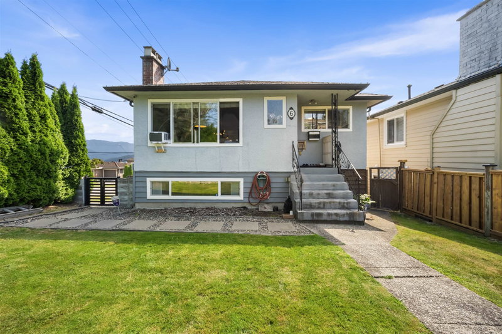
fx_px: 188
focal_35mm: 14
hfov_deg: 106.3
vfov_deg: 83.2
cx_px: 251
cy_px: 167
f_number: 9
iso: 250
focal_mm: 9
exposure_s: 1/25
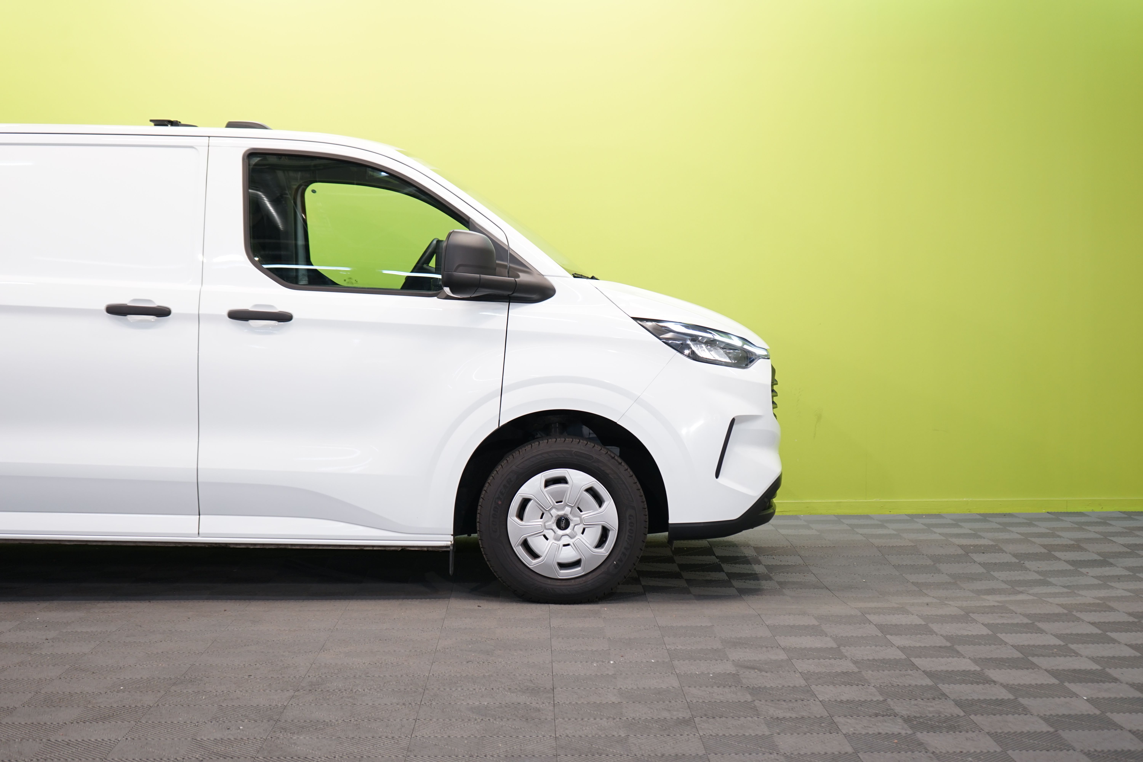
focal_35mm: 52
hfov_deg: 38.2
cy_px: 381
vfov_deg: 26.0
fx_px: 1651
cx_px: 572
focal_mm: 52
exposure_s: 1/30
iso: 400
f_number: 5
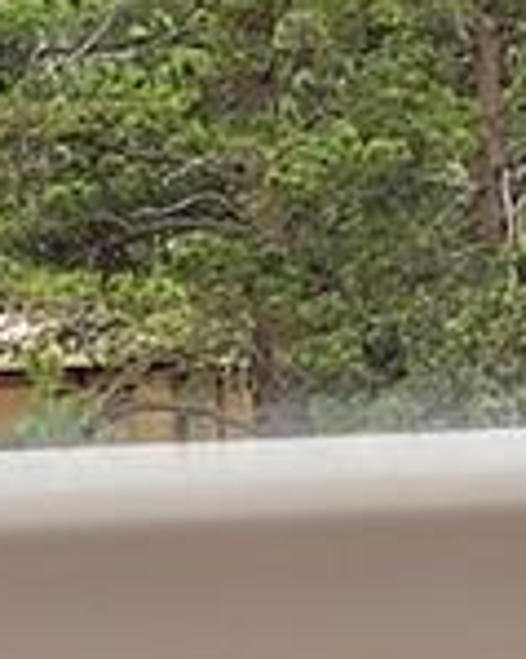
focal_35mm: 655
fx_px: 12759
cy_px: -924
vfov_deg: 2.9
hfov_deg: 2.4
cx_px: 796
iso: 100
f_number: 2.8
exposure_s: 1/100
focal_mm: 43
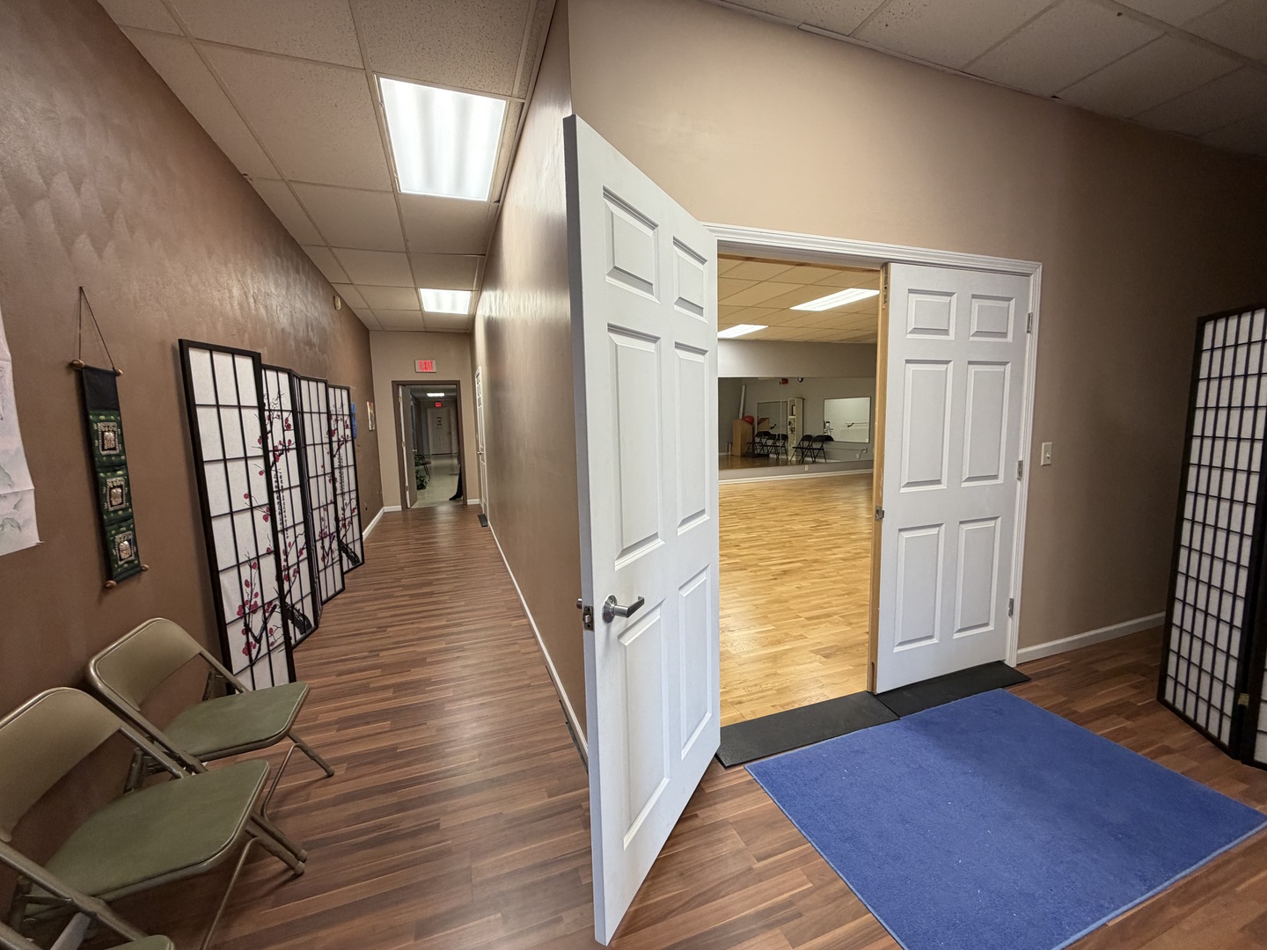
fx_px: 512
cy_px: 475
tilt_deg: -6.1
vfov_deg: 85.7
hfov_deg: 102.1
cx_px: 634
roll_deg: +1.5
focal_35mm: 14
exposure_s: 1/121
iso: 250
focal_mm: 2.22
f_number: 2.2
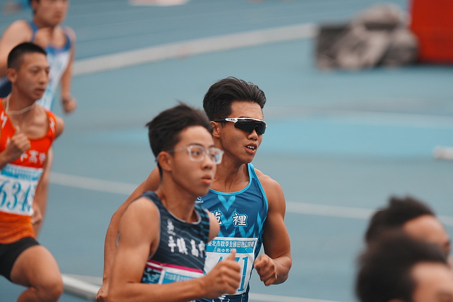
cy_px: 151
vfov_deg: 3.4
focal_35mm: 400
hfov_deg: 5.2
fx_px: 5033
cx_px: 226
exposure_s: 1/2000
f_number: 4.5
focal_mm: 400
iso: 1250
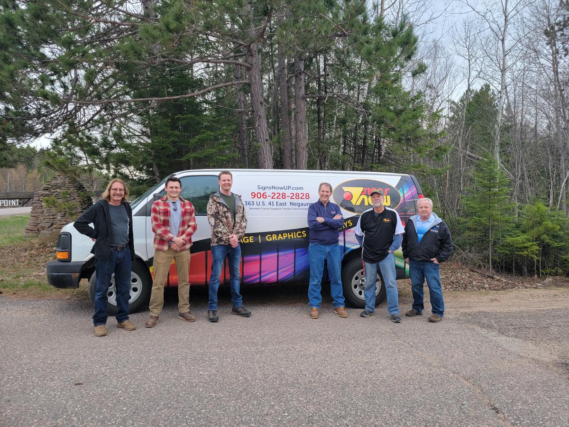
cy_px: 214
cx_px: 284
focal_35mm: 24
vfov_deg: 56.8
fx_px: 394
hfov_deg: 71.6
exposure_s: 1/120
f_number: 1.8
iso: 32
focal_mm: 6.7
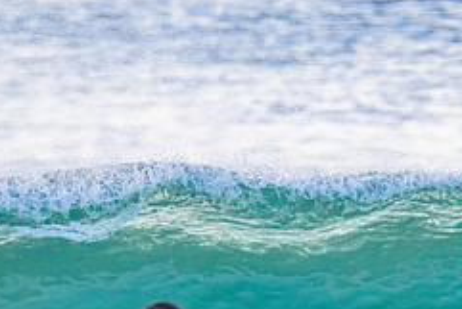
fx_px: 24692
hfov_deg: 1.1
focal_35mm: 1923
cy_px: 356
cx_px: 299
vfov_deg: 0.7
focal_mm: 800
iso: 5600
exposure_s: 1/1600
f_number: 11
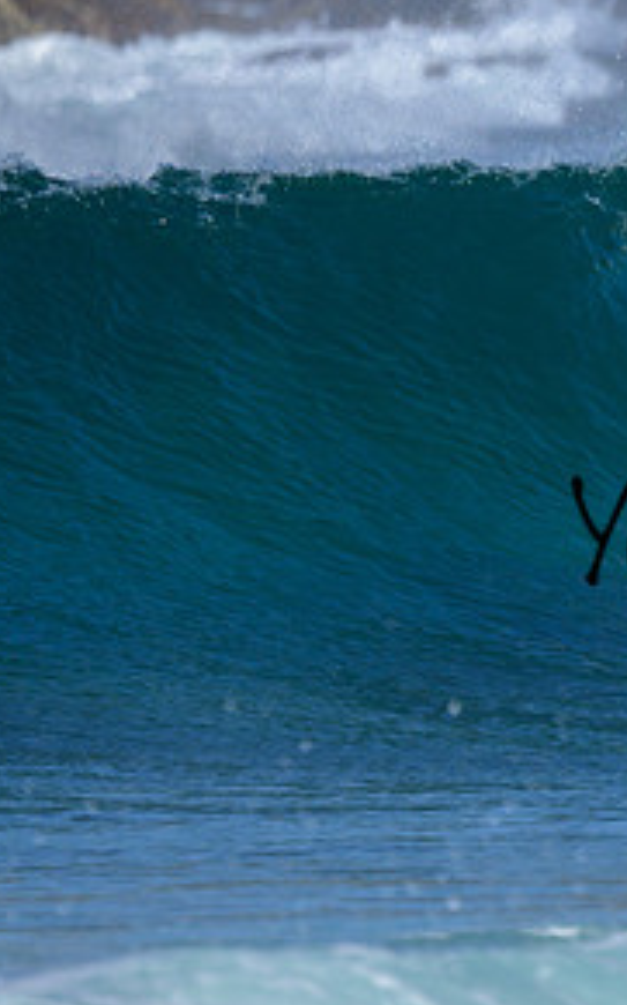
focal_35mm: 2245
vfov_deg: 0.9
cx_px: 1006
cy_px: 353
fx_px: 61440
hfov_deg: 0.6
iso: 220
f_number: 6.3
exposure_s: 1/2000
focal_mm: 800
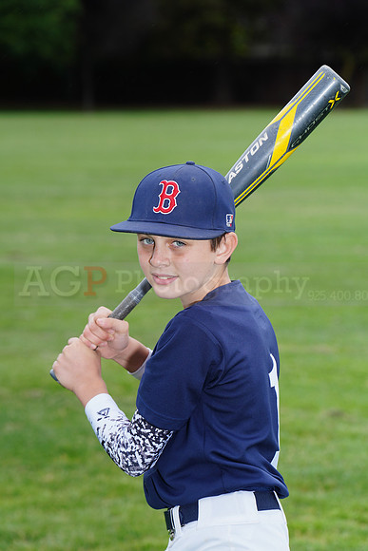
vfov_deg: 11.5
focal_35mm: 179
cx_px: 184
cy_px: 276
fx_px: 2743
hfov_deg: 7.7
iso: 200
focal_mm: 179
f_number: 8
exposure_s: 1/250
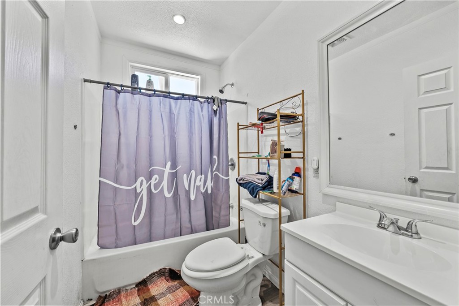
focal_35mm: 14
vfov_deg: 81.2
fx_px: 179
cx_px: 230
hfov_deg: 104.2
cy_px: 153
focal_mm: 14
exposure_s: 1/3
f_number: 9
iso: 100
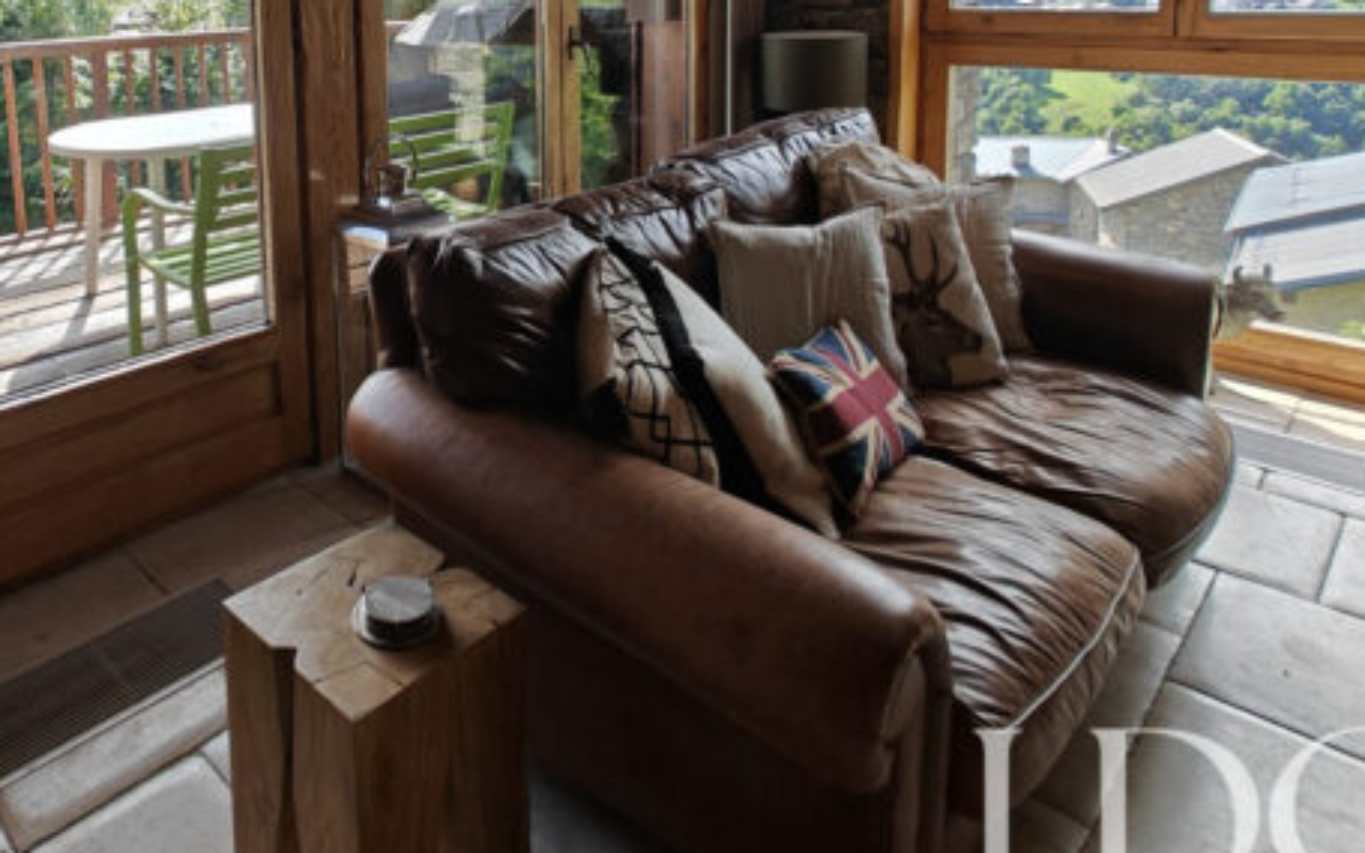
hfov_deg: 69.4
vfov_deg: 44.7
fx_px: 930
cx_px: 401
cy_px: 84
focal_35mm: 25
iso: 64
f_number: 2.2
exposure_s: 1/245
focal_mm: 2.59
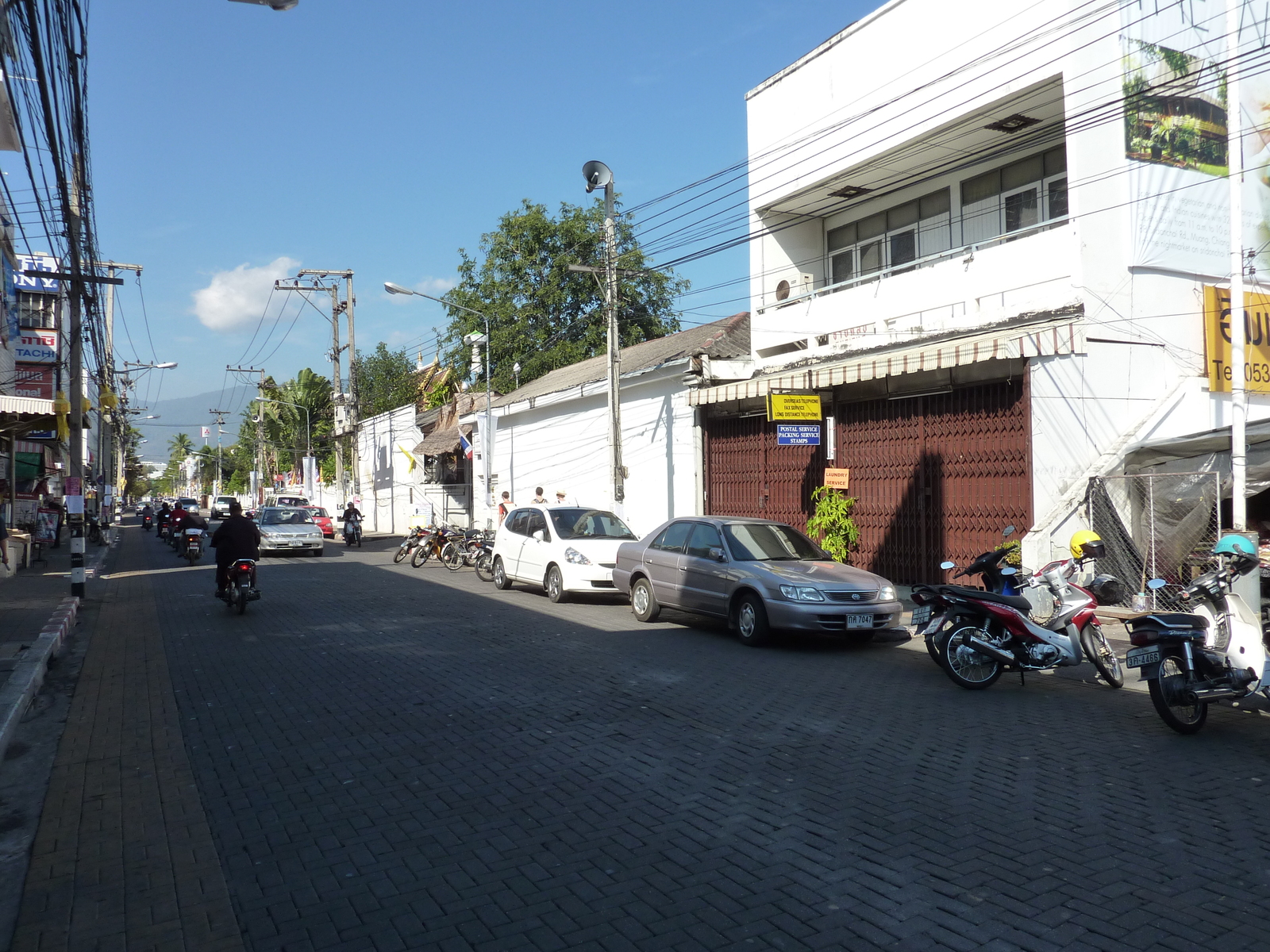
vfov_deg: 54.9
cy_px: 476
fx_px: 917
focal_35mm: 25
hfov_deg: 69.4
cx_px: 635
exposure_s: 1/500
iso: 125
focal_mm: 4.1
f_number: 4.5
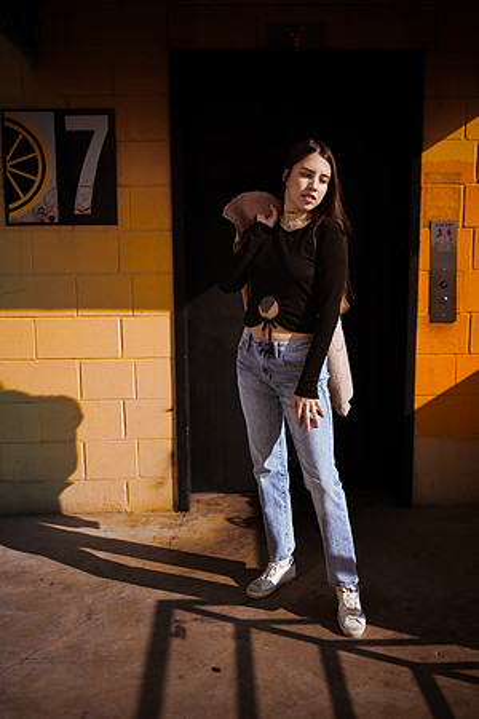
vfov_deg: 54.4
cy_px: 360
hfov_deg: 37.9
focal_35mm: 35
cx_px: 240
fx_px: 698
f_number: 1.8
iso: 50
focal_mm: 35
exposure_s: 1/4000
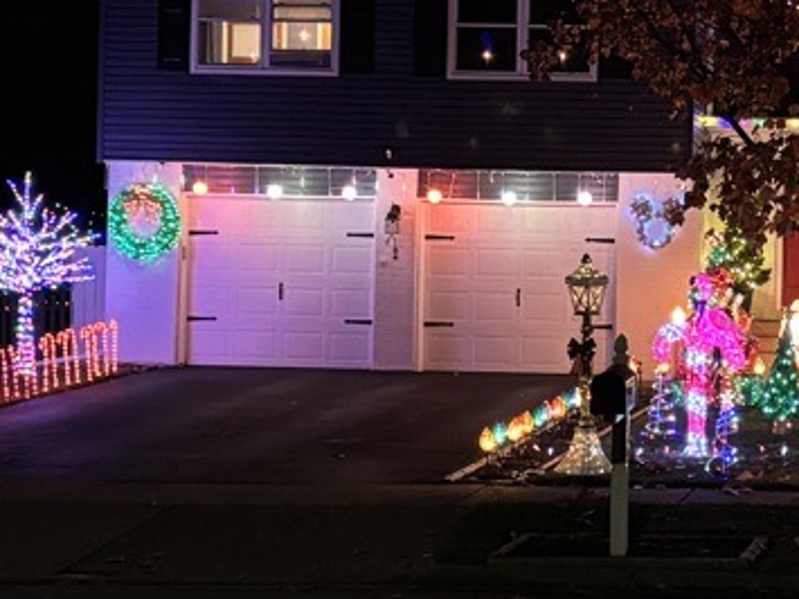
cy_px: 220
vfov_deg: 13.4
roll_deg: -1.0
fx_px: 2538
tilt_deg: +1.3
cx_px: 671
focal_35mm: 110
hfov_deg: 17.7
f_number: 1.6
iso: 1000
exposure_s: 1/30
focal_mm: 5.96
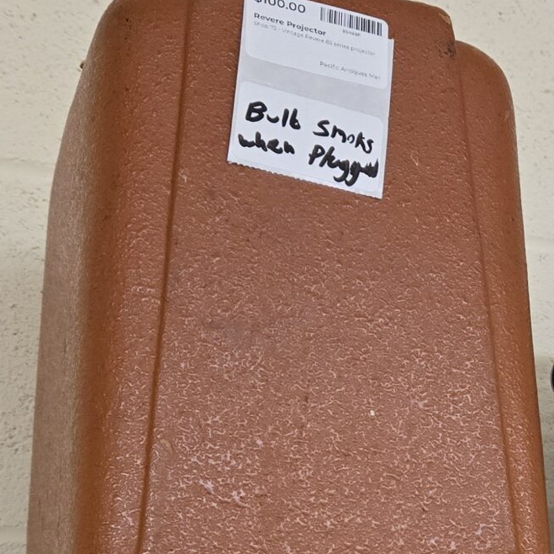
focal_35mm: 79
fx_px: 1430
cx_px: 473
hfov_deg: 21.5
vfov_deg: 21.1
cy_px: 574
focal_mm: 5.4
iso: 640
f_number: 1.8
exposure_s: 1/120
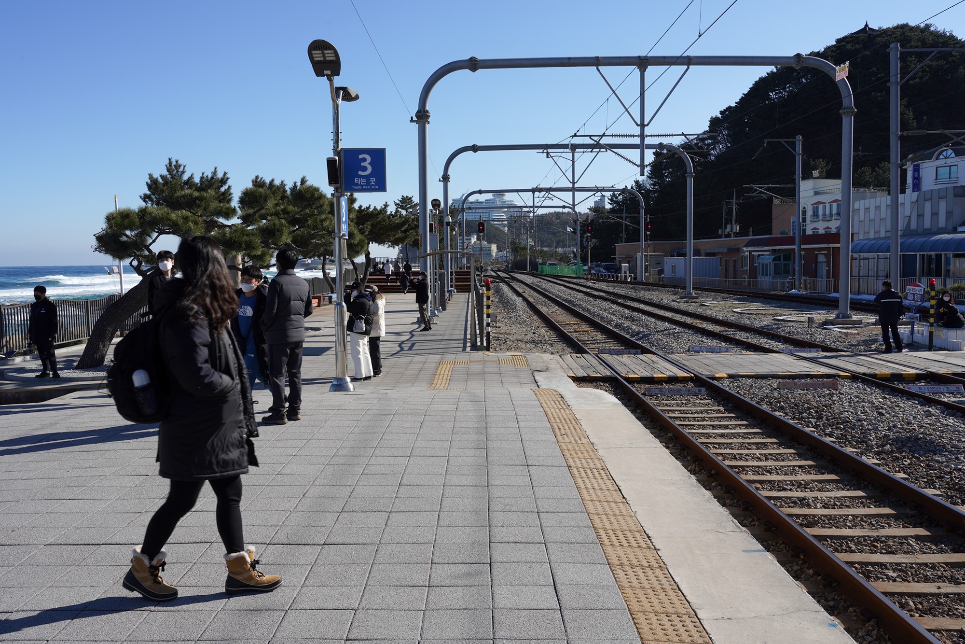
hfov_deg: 57.2
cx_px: 482
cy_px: 322
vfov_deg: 40.0
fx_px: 885
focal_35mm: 33
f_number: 16
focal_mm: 33
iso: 100
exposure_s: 1/100
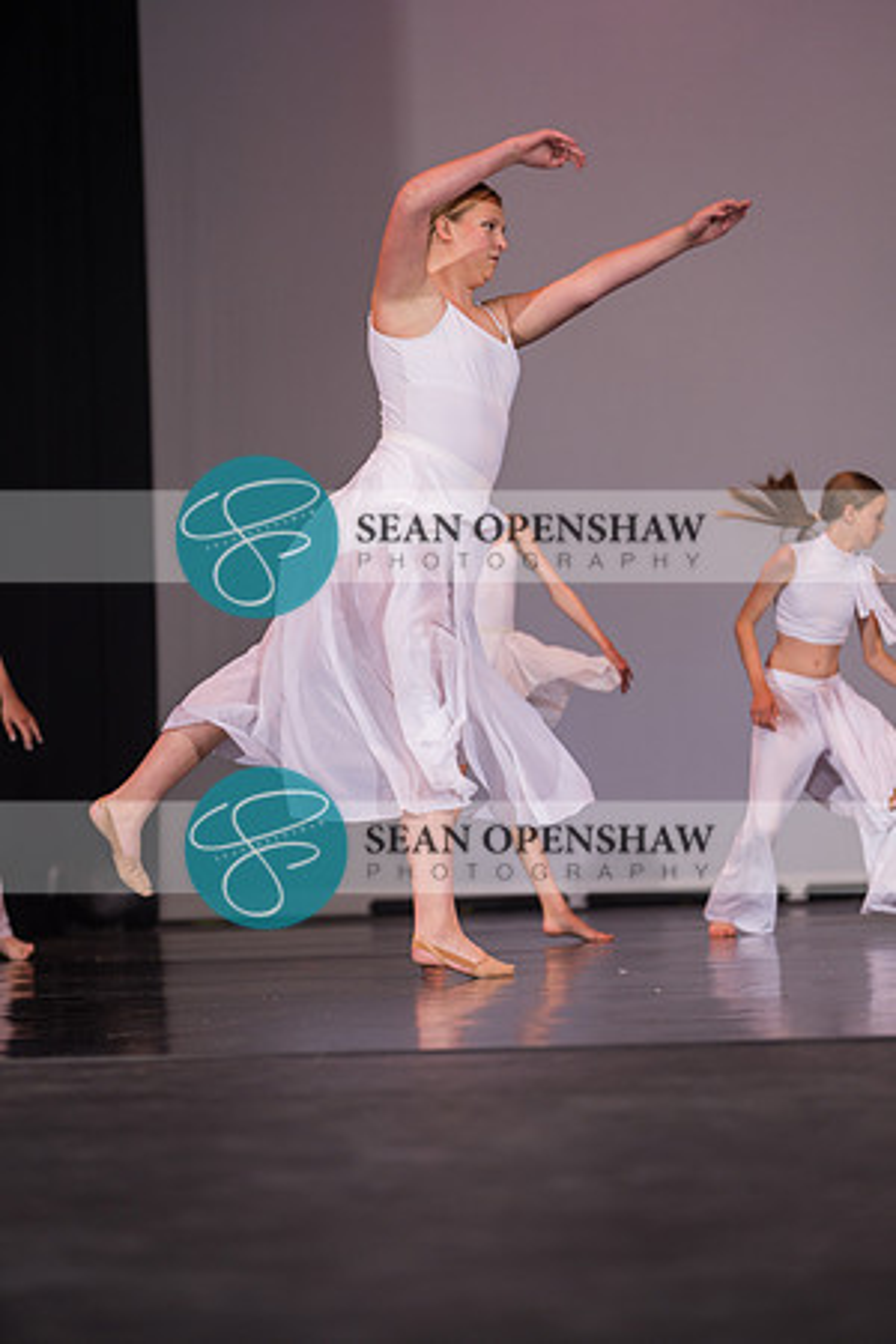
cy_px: 672
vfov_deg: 25.4
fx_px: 2986
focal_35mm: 80
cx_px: 448
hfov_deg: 17.1
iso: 400
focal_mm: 80
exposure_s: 1/500
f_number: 2.8
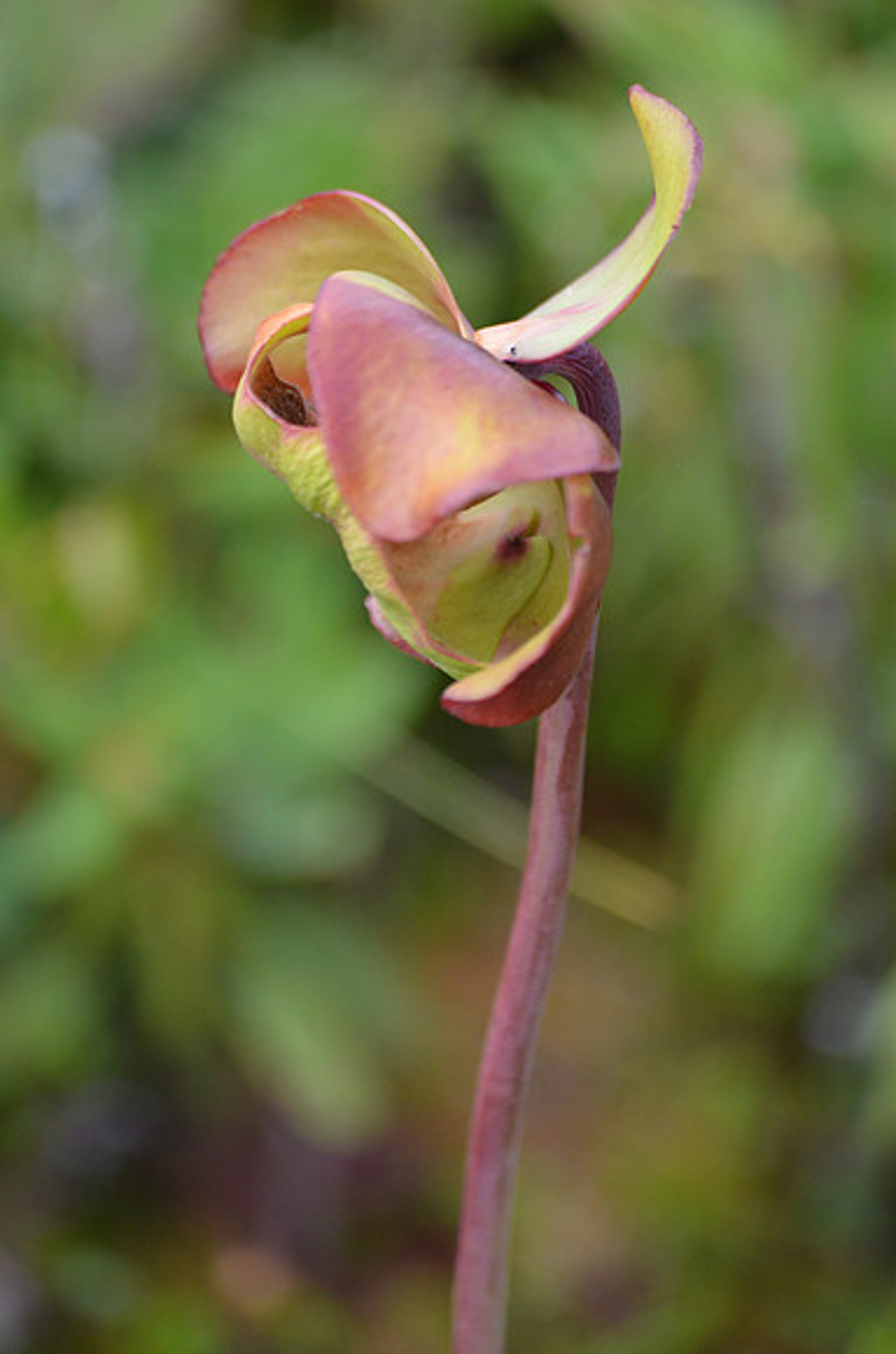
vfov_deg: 4.6
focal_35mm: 450
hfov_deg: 3.0
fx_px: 16880
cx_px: 448
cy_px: 677
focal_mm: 300
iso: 800
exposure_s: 1/800
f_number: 5.6
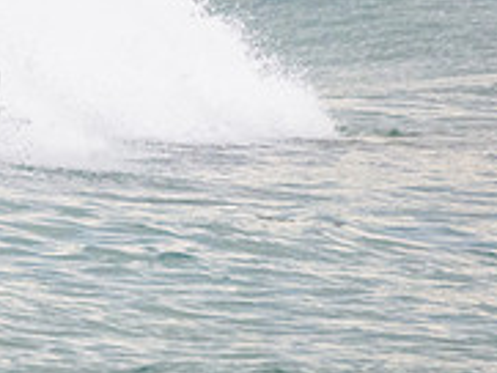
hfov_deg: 1.5
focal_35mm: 1280
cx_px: -469
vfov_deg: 1.2
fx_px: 18390
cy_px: 43
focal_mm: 340
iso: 2500
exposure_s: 1/2000
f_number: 5.6
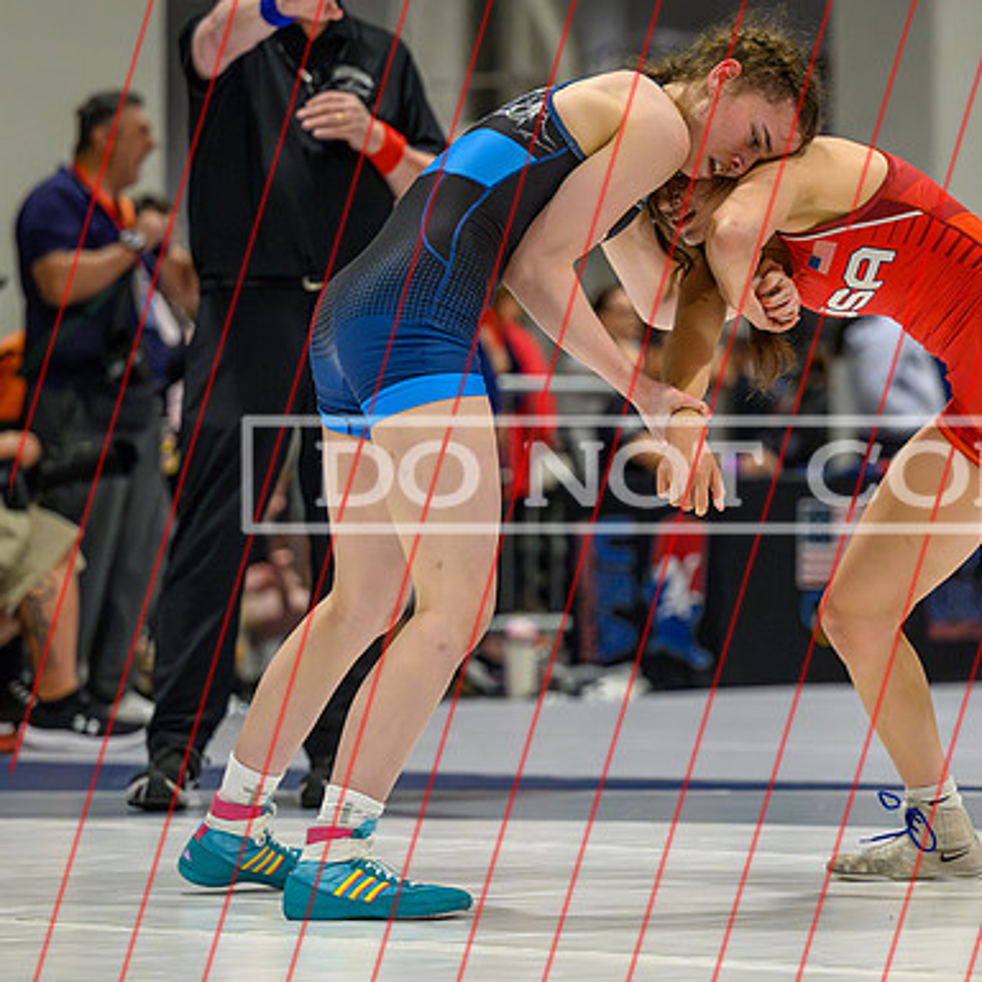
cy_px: 442
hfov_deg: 9.2
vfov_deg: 9.3
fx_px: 6066
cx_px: 670
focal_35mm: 189
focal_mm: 115
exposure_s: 1/800
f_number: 2.8
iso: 9000
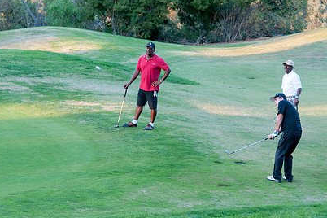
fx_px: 1081
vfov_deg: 11.5
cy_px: 114
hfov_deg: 17.2
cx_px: 140
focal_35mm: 119
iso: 500
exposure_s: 1/125
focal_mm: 55
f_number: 5.6
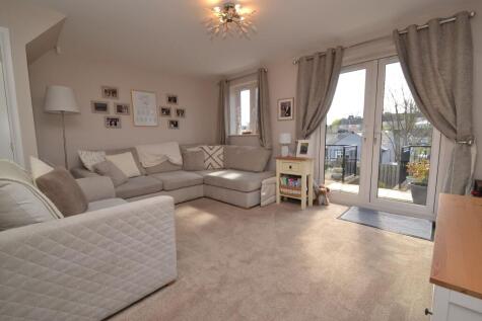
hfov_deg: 100.4
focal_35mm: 15
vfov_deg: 77.4
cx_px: 241
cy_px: 160
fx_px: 201
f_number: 5.6
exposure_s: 1/125
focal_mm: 10
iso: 250
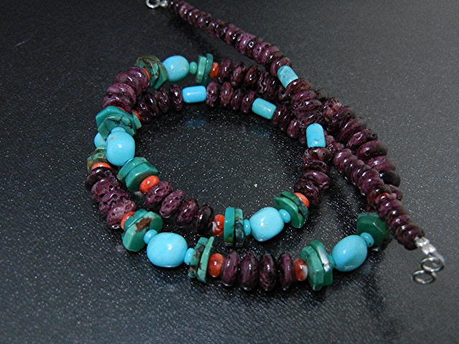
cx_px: 230
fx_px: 517
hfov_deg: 47.9
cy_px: 172
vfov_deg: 36.8
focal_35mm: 39
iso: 800
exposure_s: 1/30
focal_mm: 7.1
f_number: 7.4
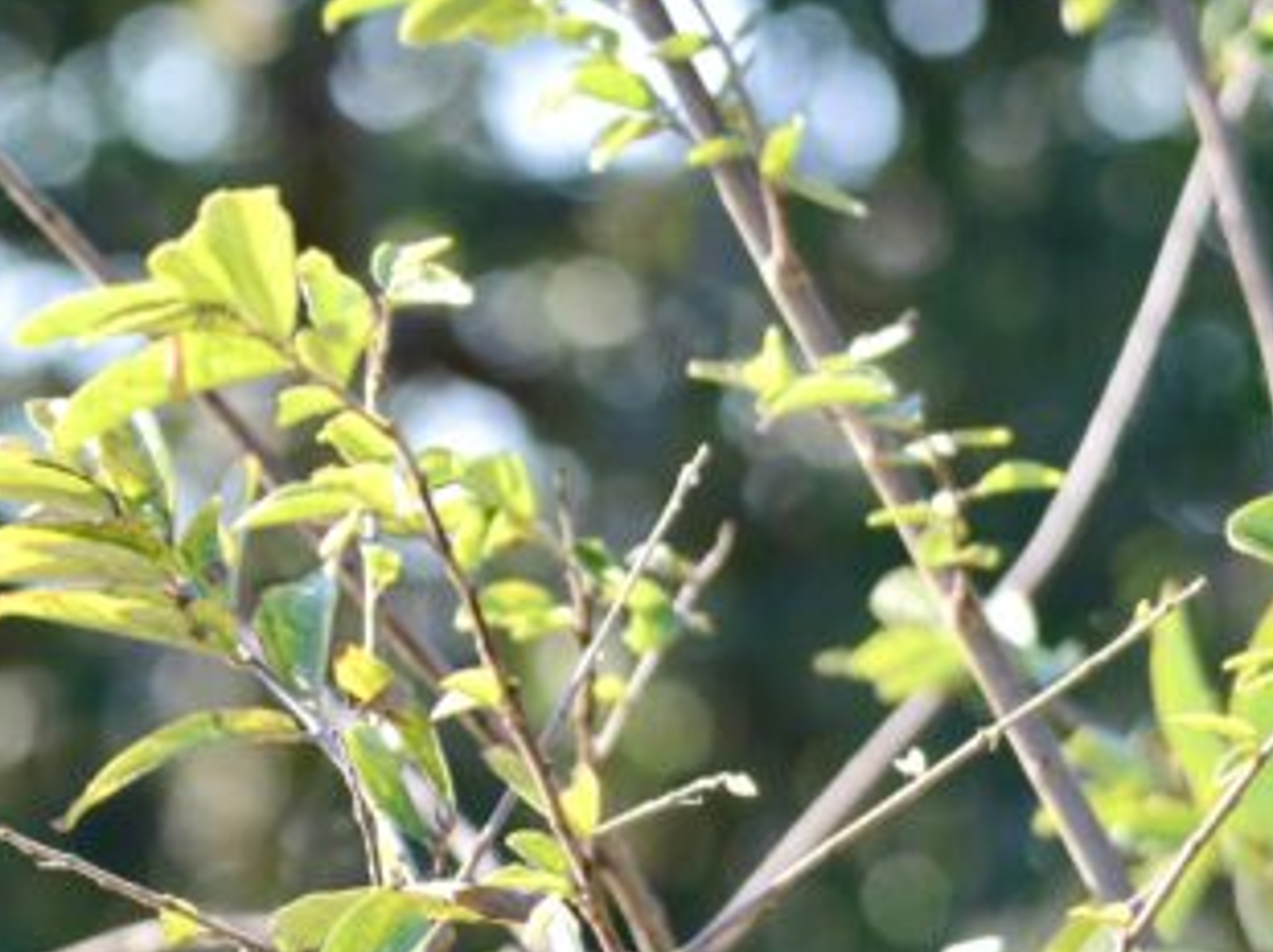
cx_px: -131
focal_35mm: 1035
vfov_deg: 1.4
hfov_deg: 1.9
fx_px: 38033
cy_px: 659
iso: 250
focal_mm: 290
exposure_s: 1/160
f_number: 7.1
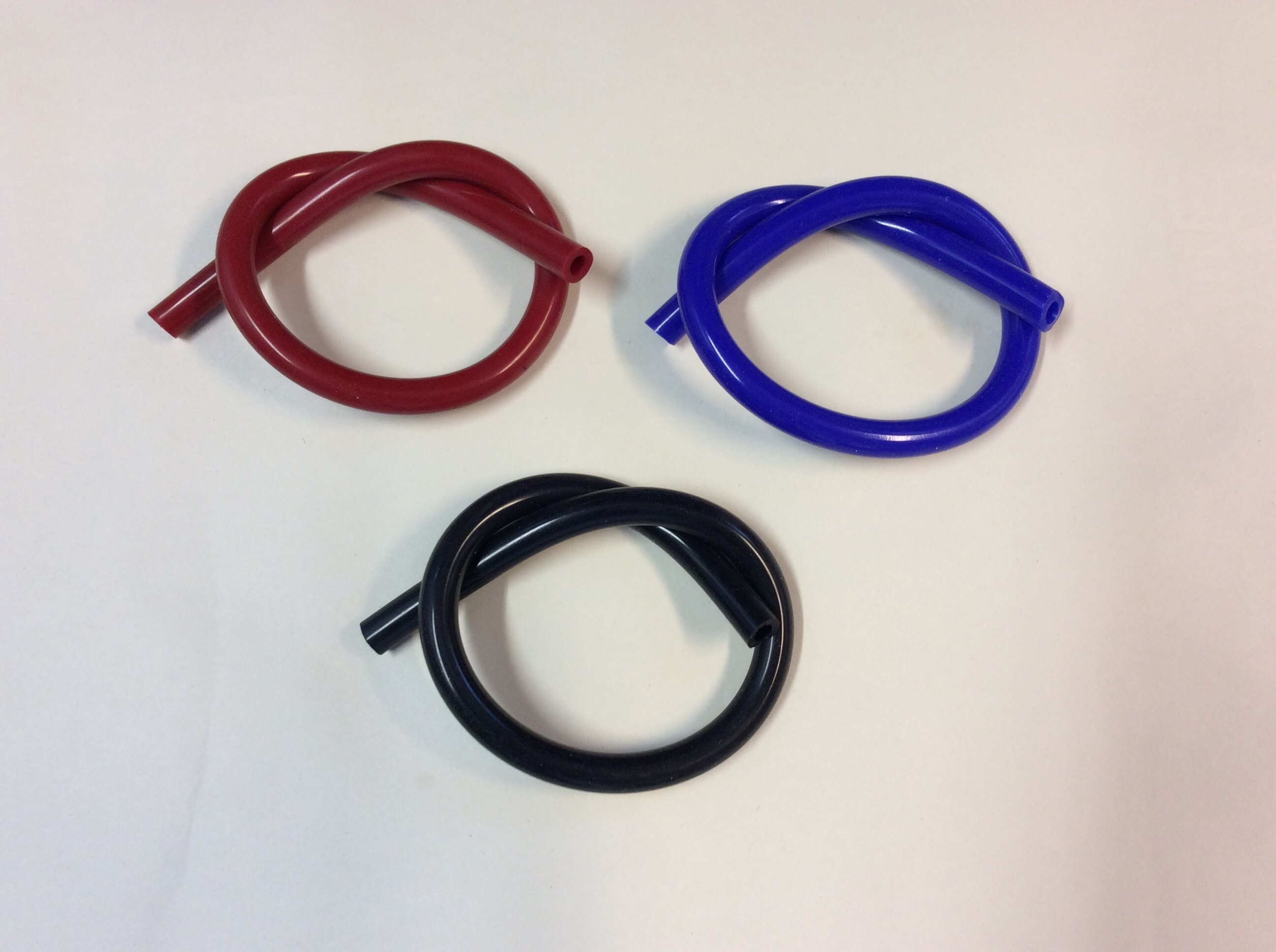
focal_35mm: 32
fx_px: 1178
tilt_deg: -81.3
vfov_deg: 44.1
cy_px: 476
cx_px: 638
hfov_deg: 56.9
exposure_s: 1/25
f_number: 2.4
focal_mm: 3.3
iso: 40
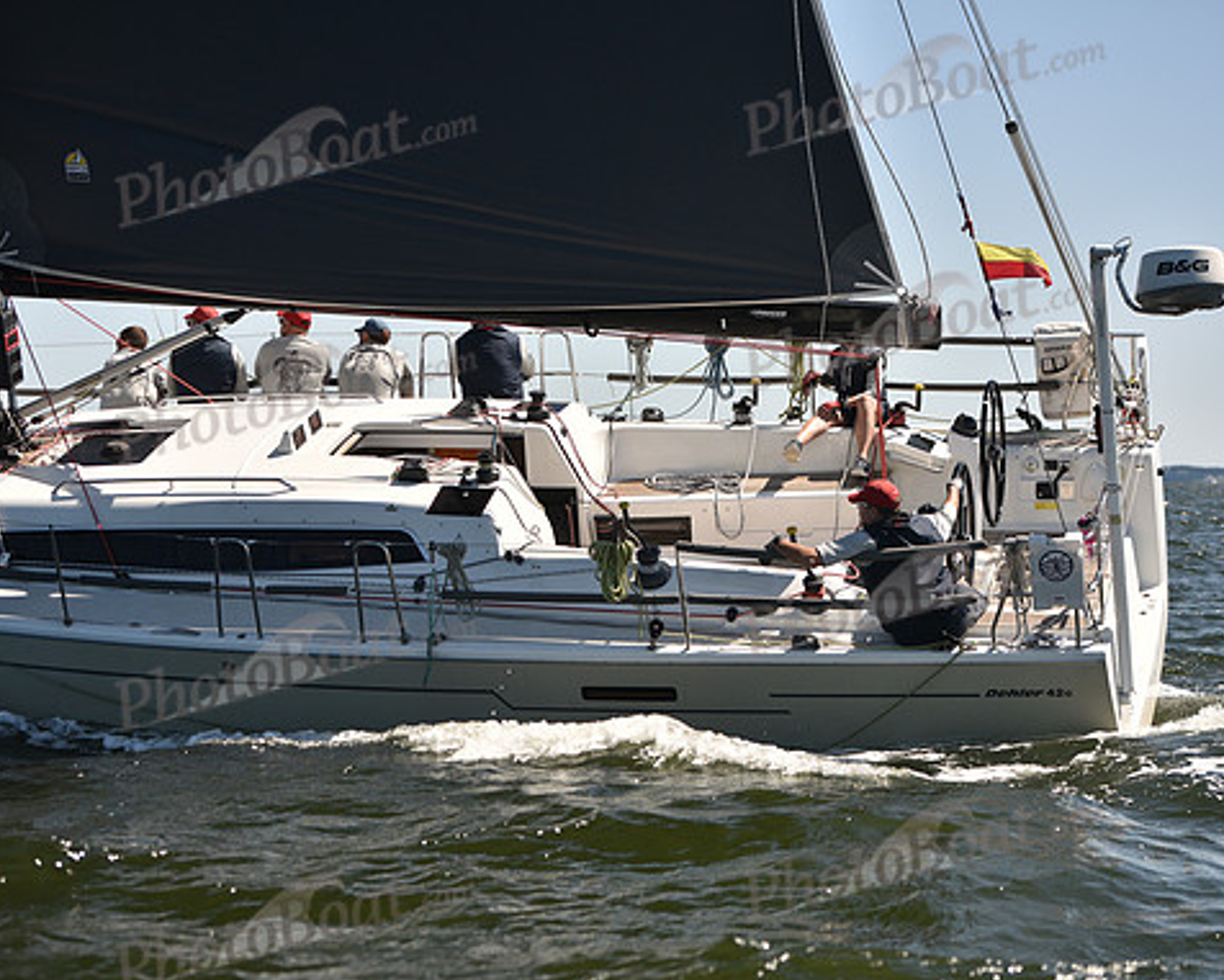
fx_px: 2899
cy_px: 495
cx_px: 612
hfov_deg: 23.8
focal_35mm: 80
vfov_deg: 19.2
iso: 250
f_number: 3.2
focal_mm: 70
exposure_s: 1/1600
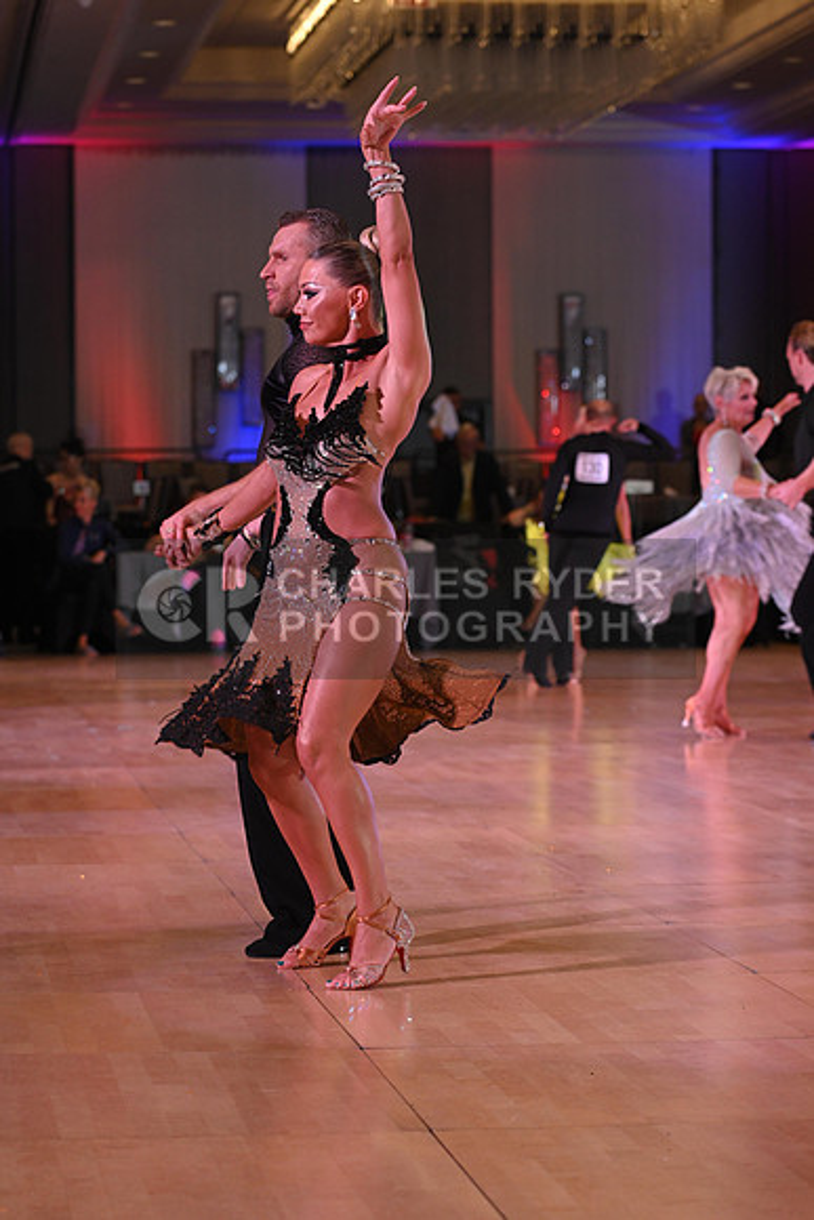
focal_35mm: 110
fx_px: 3728
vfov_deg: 18.6
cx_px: 407
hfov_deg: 12.5
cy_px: 610
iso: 1600
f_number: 5
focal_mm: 110
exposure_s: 1/250
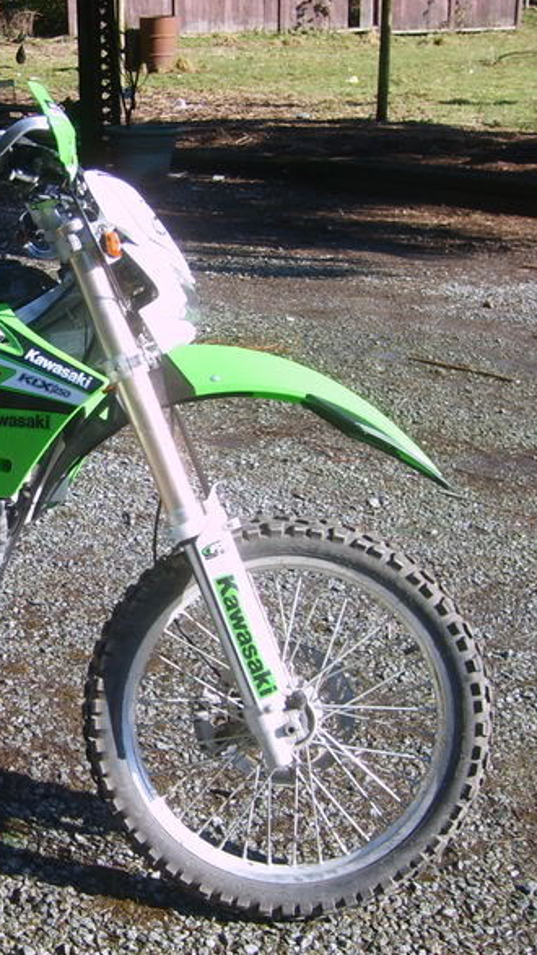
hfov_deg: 21.9
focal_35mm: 52
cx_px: -49
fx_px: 1317
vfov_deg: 39.9
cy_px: 470
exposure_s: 1/250
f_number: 2.8
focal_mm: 5.8
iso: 50
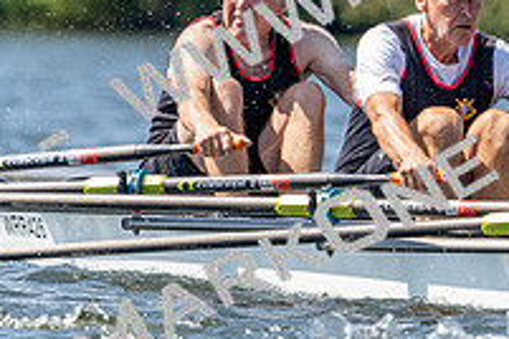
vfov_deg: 1.0
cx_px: 423
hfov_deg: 1.5
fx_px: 19171
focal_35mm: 1356
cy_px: 128
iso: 500
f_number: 6.3
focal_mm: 470
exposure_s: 1/2000
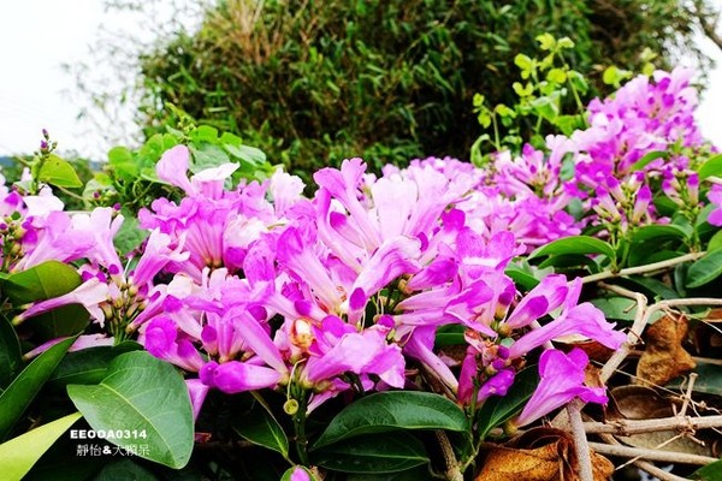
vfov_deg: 53.1
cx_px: 361
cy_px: 240
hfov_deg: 73.7
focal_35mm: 24
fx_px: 481
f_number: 4
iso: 125
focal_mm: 8.8
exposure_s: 1/125
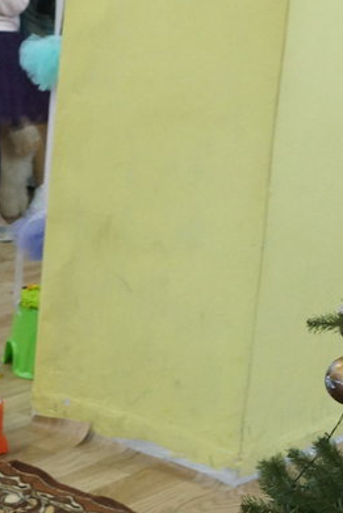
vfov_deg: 17.8
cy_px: 308
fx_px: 1642
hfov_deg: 11.0
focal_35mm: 115
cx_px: -311
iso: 800
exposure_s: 1/40
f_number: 4.5
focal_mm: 20
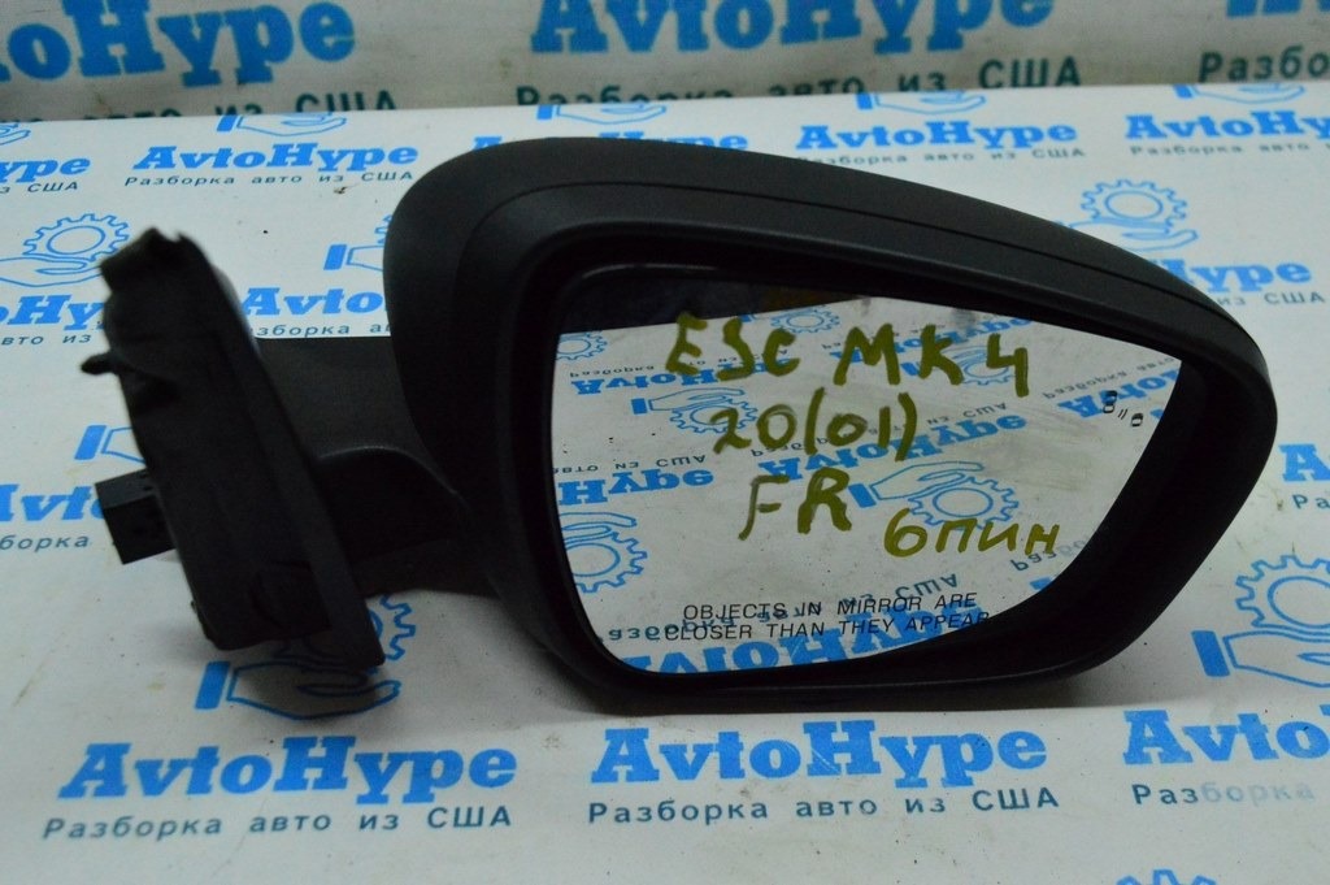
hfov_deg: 42.4
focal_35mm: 46
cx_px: 665
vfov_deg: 28.9
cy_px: 442
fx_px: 1716
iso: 6400
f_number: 6.3
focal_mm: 31
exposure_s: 1/800
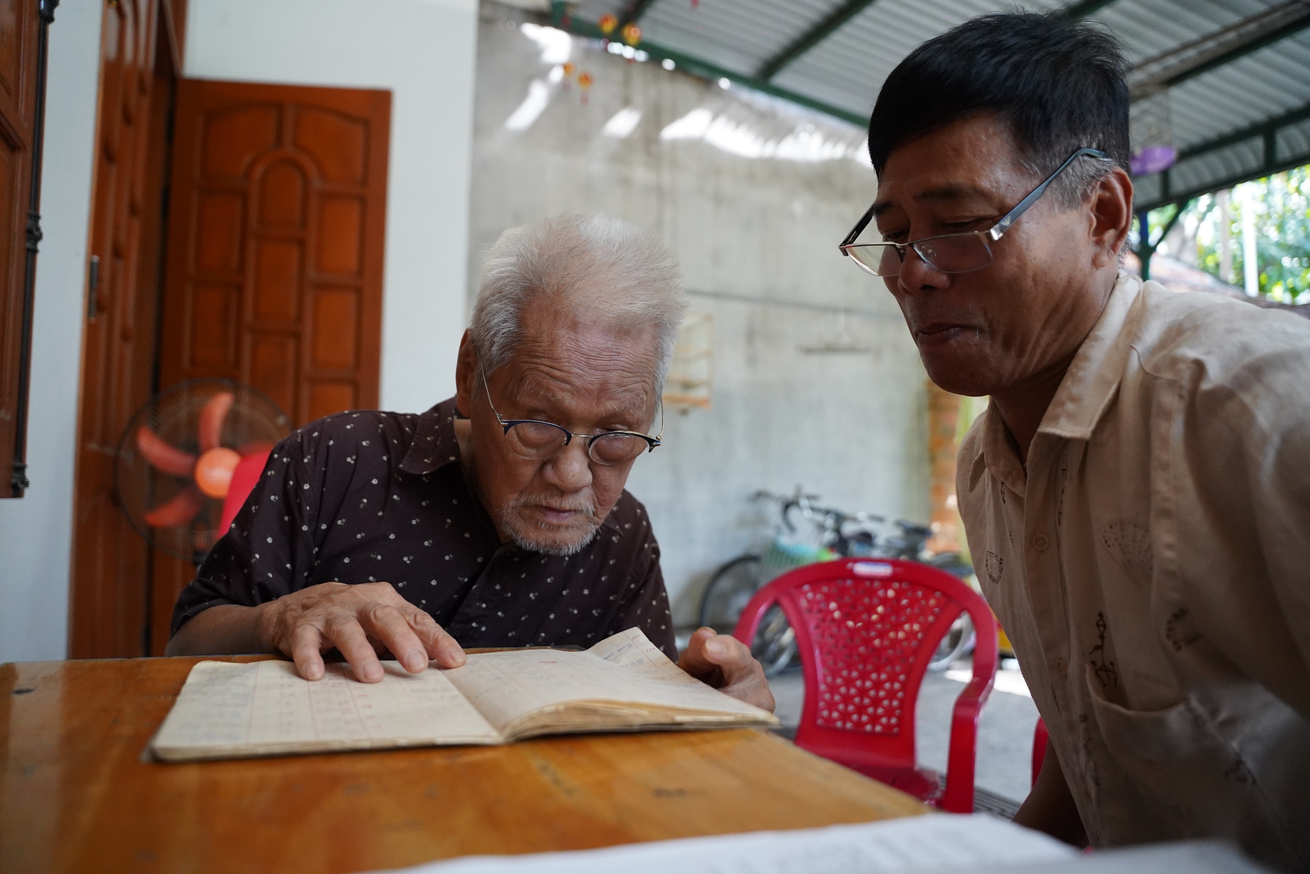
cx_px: 655
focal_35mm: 24
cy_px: 437
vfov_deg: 53.1
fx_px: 873
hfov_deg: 73.7
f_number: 2.8
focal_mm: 24
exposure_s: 1/800
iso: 4000
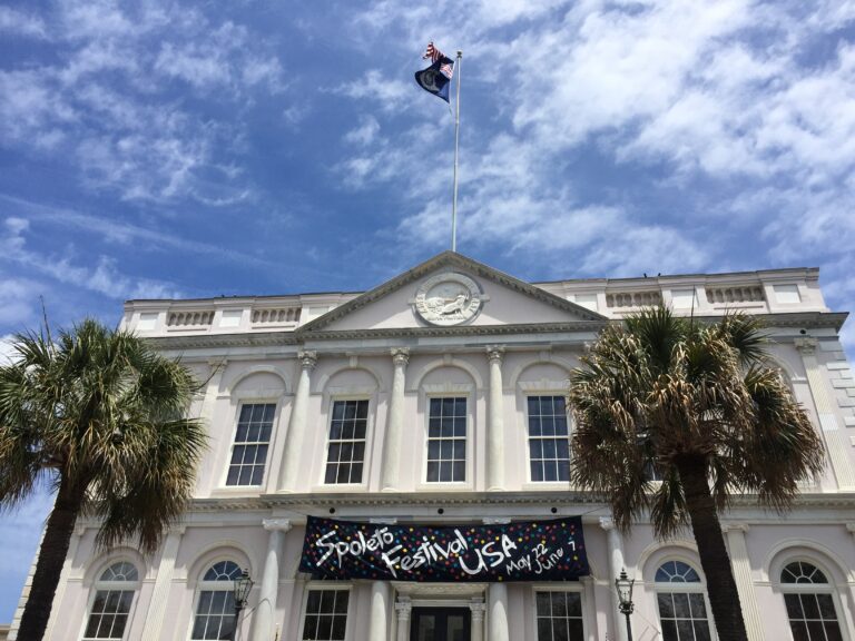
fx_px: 716
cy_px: 320
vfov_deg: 48.2
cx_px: 428
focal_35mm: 29
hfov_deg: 61.7
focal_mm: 4.15
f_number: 2.2
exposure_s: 1/3300
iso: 32
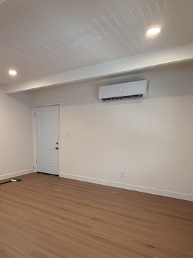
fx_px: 186
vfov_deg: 66.3
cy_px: 185
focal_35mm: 25
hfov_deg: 53.0
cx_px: 54
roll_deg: -0.7
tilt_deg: -15.5
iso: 160
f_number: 2.2
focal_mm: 2.22
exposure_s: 1/60
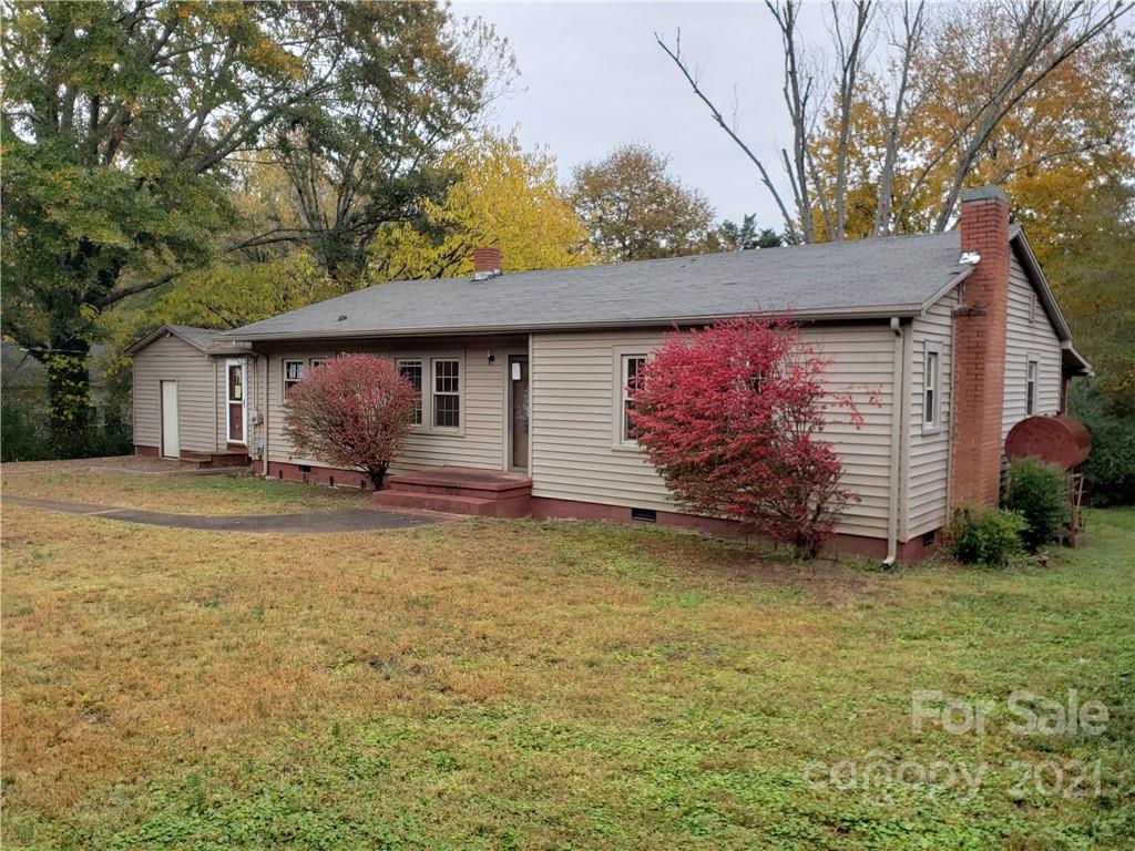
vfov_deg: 53.1
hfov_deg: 67.3
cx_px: 568
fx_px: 852
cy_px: 426
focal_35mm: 26
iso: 50
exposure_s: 1/288
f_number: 2.4
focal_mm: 4.3
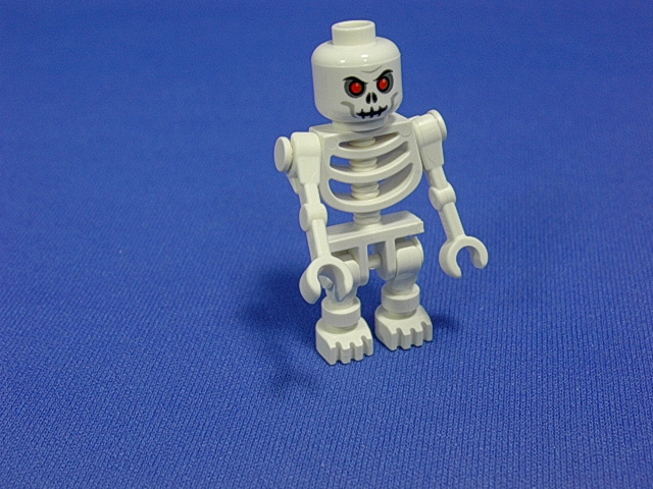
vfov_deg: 24.4
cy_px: 244
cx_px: 326
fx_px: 1132
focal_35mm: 60
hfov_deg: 32.2
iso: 70
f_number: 3.4
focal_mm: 9
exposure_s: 1/41.4
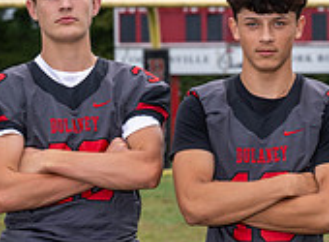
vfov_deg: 4.5
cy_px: 234
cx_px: 337
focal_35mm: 325
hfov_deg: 6.1
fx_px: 3067
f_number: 5.6
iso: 80
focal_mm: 84
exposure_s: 1/160
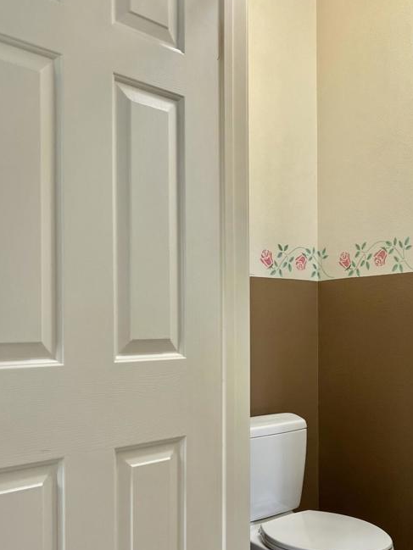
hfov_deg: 34.6
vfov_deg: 45.5
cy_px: 331
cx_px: 295
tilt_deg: +0.4
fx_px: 652
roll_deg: -0.1
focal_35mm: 41
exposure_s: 1/120
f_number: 1.5
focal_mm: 5.7
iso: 125
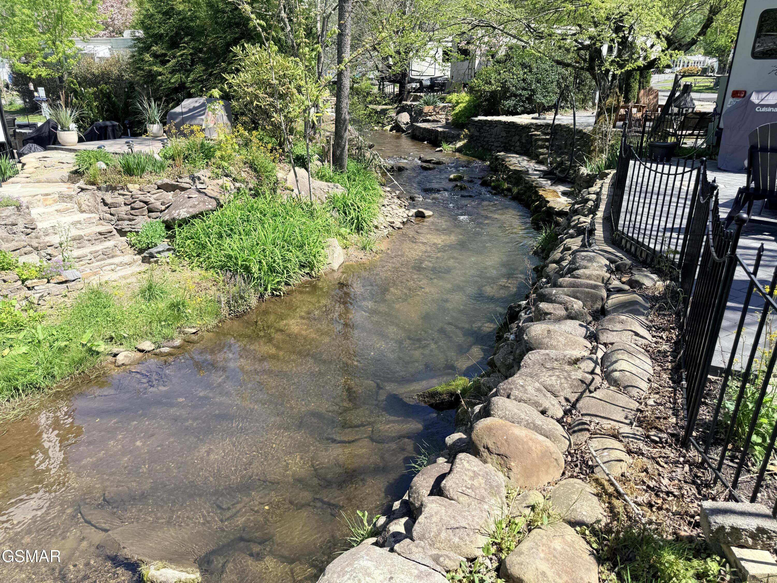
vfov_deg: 56.8
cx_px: 388
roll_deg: -1.0
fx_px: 539
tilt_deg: -20.6
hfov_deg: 71.6
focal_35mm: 24
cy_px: 292
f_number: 1.78
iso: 80
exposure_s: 1/1770
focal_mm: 6.76
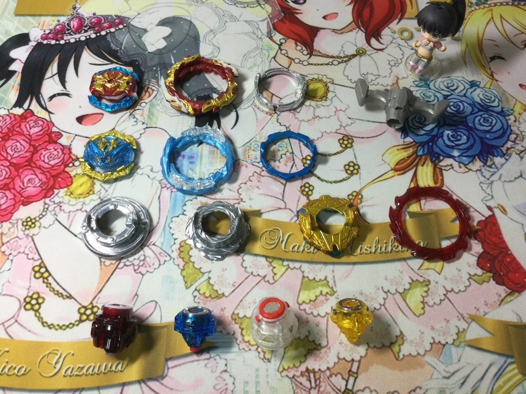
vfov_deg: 42.9
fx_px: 501
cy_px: 185
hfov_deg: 55.3
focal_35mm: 33
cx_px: 271
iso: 32
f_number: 2.4
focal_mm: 3.3
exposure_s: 1/30
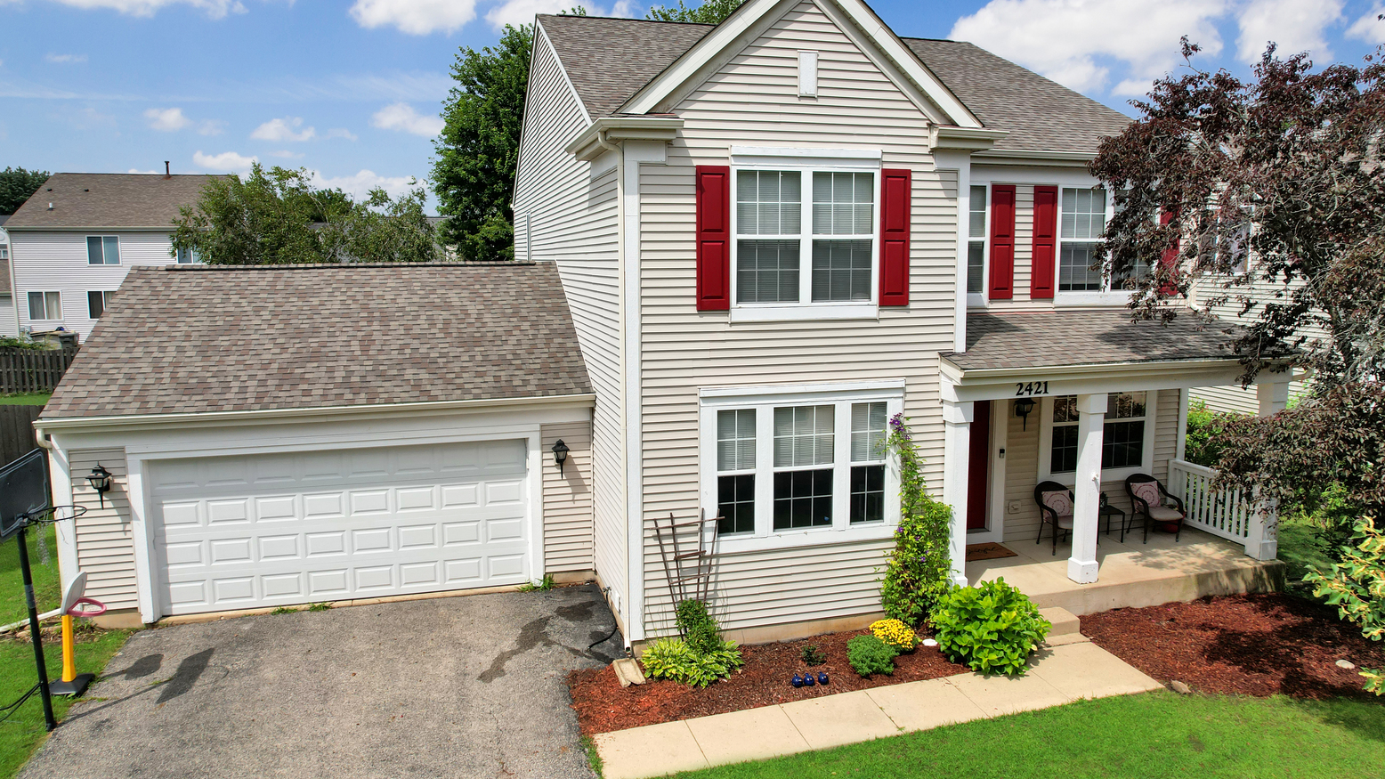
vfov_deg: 47.7
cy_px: 379
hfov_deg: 76.3
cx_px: 687
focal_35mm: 24
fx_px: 881
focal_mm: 8.38
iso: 100
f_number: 2.8
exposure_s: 1/725
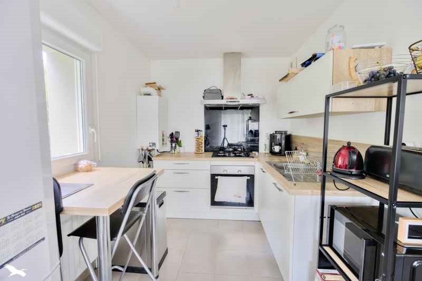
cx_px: 211
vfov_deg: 73.7
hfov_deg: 96.7
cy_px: 140
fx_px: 188
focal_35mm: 16
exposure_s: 1/30
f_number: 8
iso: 800
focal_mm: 16
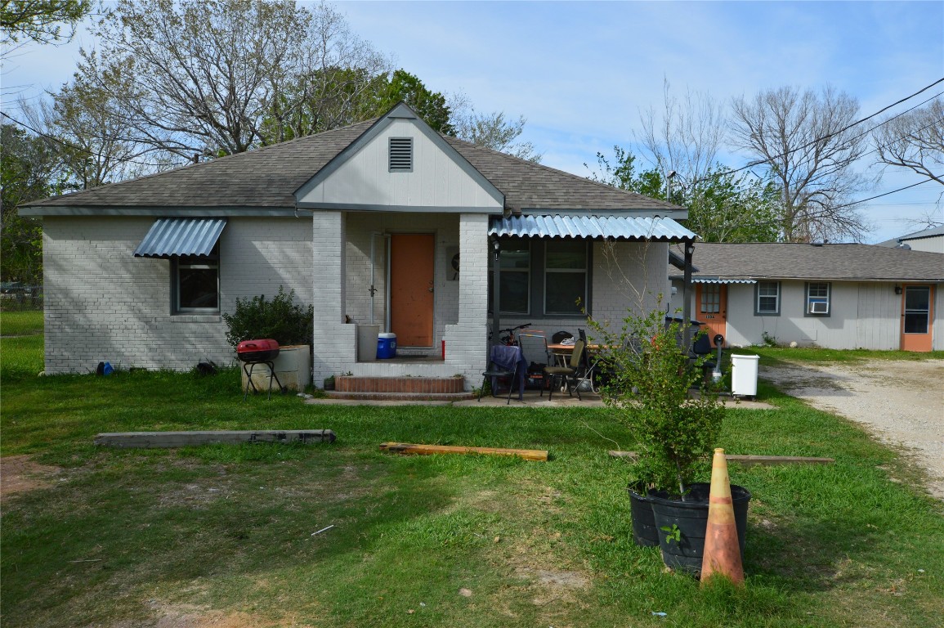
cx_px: 472
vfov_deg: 43.5
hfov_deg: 62.0
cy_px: 314
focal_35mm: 30
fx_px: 786
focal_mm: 20
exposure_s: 1/500
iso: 400
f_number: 11
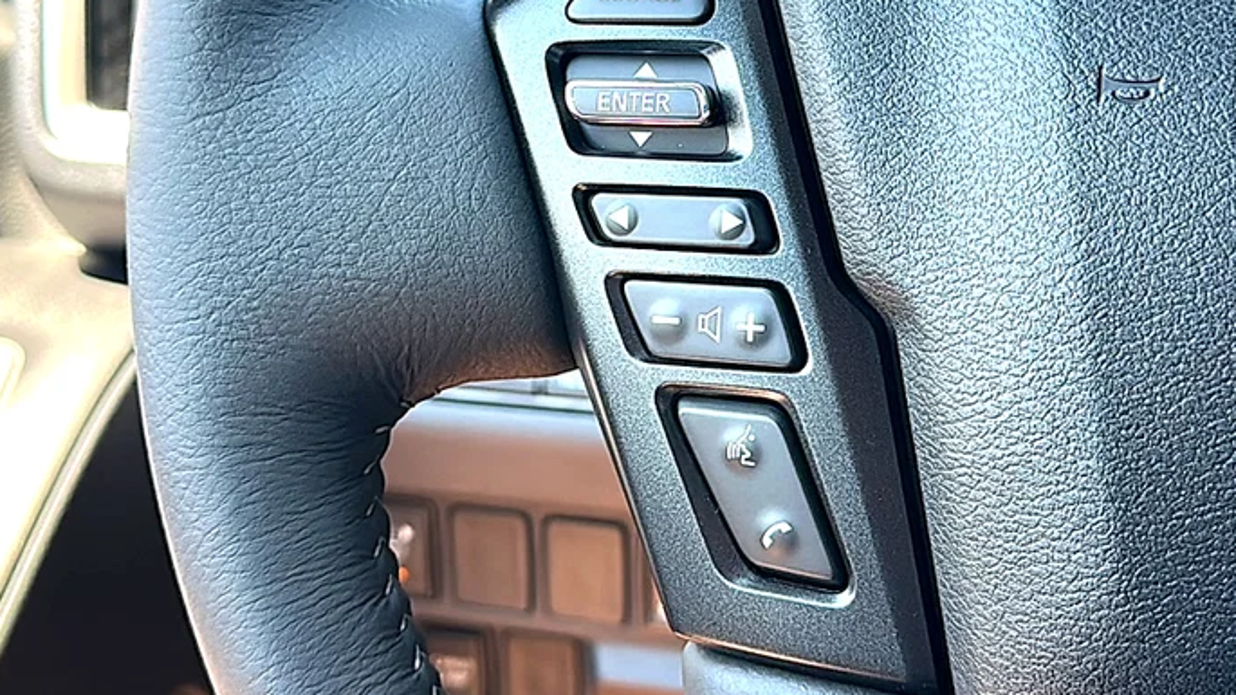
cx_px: 613
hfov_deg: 42.1
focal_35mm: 49
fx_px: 1606
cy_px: 232
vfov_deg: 24.3
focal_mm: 6.86
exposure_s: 1/129
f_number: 1.78
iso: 64
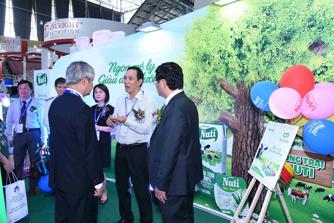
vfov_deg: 48.0
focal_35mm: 27
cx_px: 167
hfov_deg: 67.4
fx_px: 251
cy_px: 112
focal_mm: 27
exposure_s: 1/60
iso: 1250
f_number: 5.6
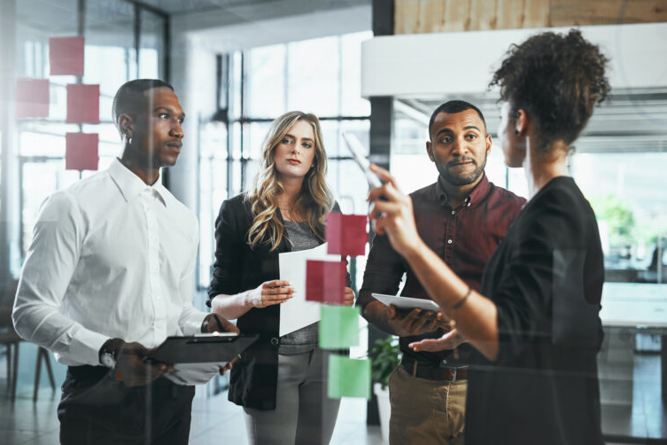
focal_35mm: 51
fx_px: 945
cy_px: 219
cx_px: 330
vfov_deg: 26.5
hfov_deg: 38.9
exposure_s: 1/160
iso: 200
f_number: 2
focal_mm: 50
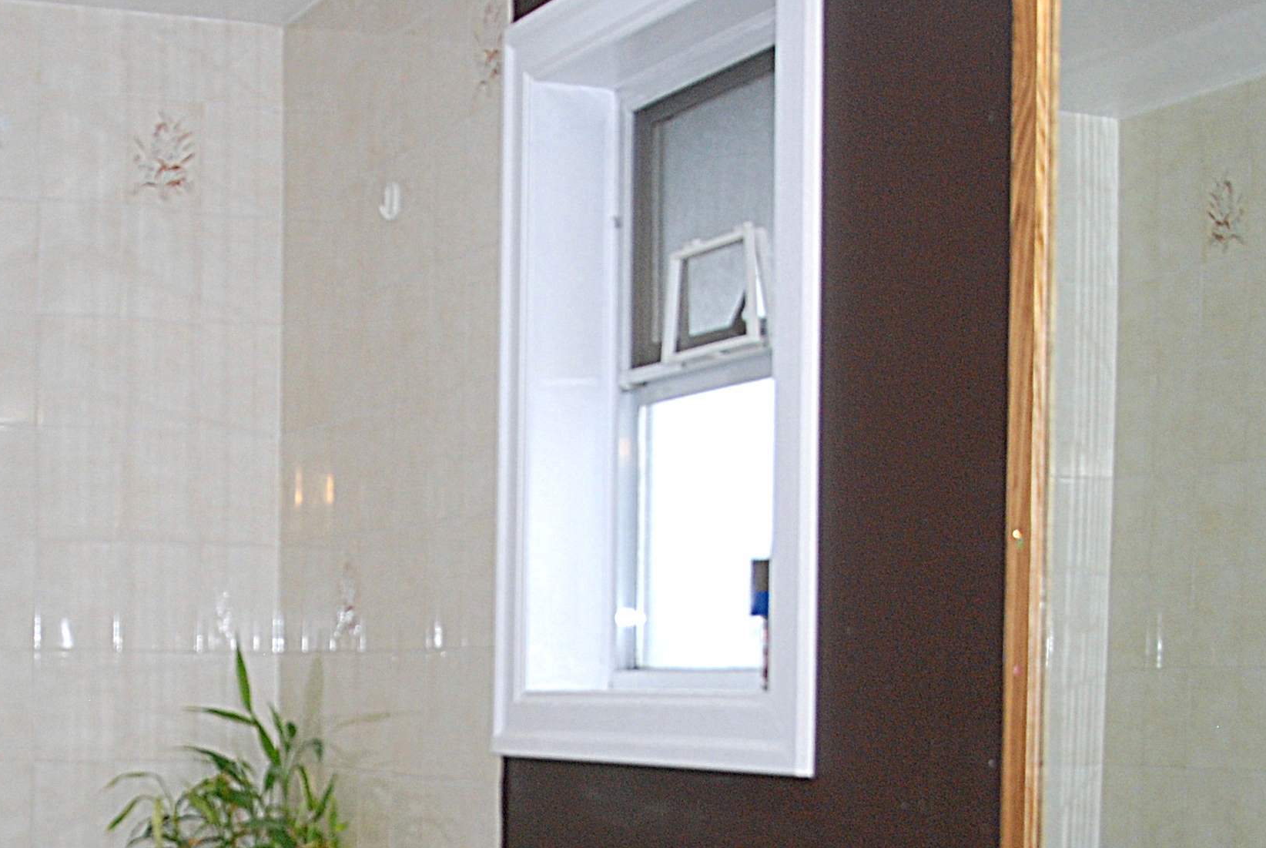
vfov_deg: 18.0
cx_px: 361
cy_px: 836
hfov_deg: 27.0
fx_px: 2612
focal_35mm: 74
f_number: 4.5
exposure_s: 1/60
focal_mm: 21
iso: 400
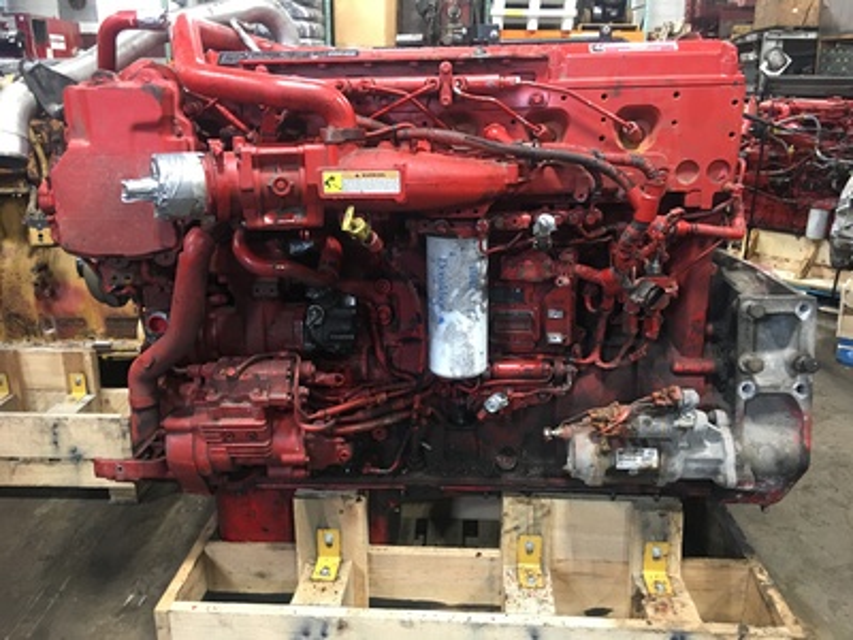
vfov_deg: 48.2
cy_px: 320
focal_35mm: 29
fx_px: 715
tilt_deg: -18.4
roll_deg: -0.5
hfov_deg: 61.7
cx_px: 426
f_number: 2.2
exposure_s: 1/8
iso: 100
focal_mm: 4.15
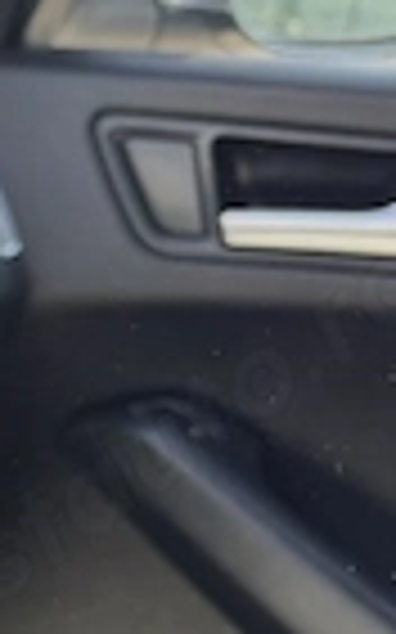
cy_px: 522
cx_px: -702
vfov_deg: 19.1
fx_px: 1867
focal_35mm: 108
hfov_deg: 9.9
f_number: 1.78
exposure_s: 1/214
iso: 80
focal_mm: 6.76
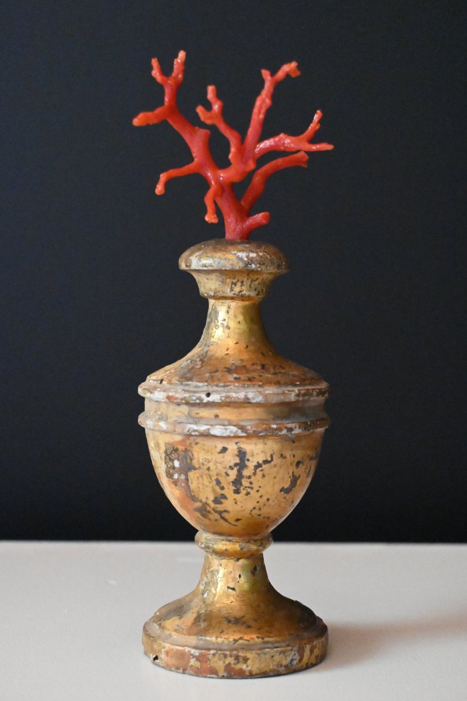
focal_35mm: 63
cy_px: 350
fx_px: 1226
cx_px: 234
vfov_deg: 31.9
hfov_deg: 21.6
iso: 12800
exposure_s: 1/40
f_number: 5.6
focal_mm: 42
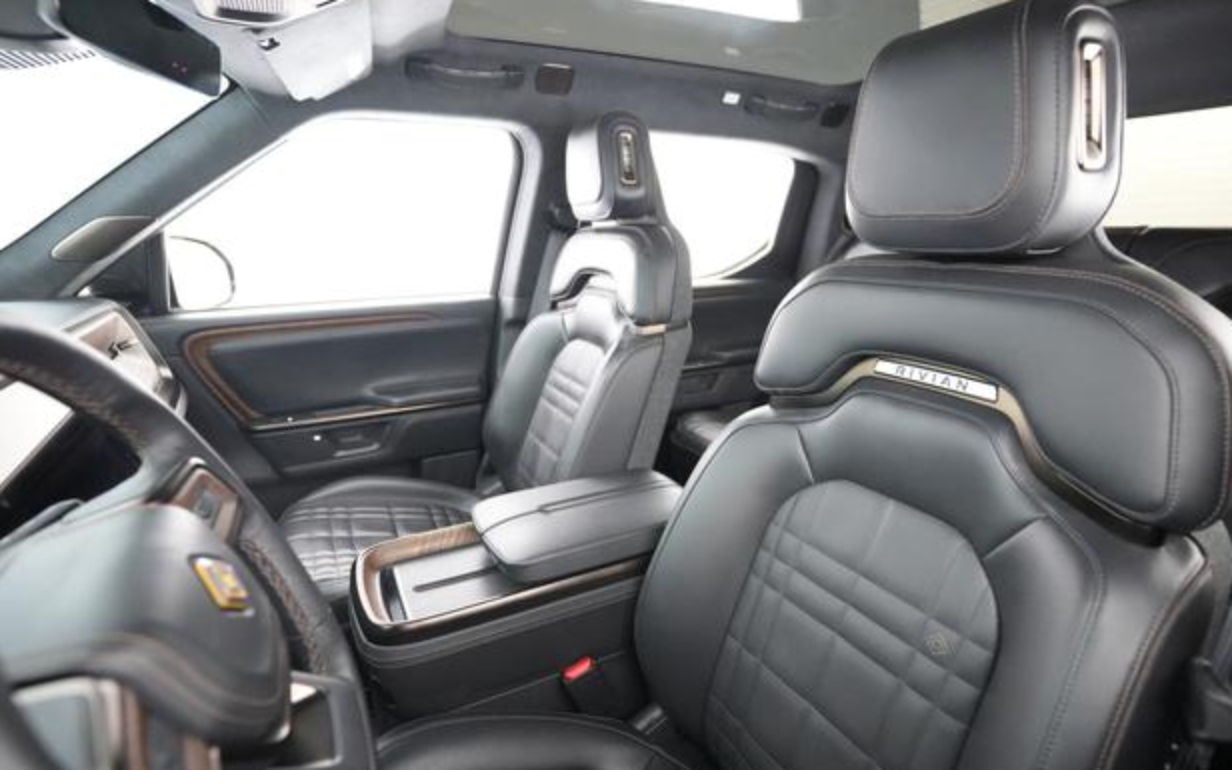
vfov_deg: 64.9
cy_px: 408
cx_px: 636
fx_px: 604
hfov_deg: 91.1
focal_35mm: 18
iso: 12800
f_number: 2.8
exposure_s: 1/25
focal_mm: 17
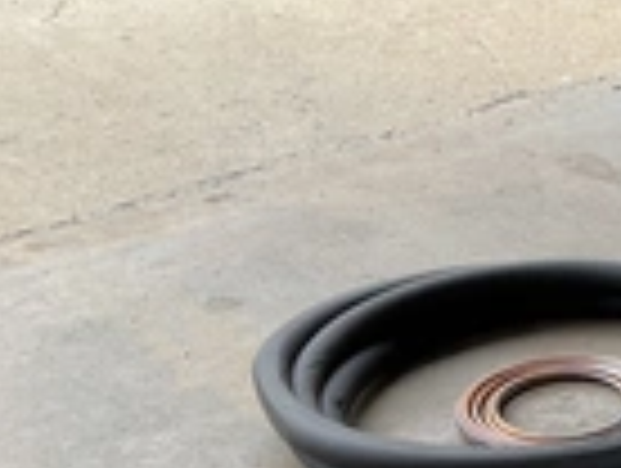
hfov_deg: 20.4
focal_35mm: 84
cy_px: 472
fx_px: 1510
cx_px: 886
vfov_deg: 17.2
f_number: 1.8
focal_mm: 3
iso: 20
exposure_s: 1/193
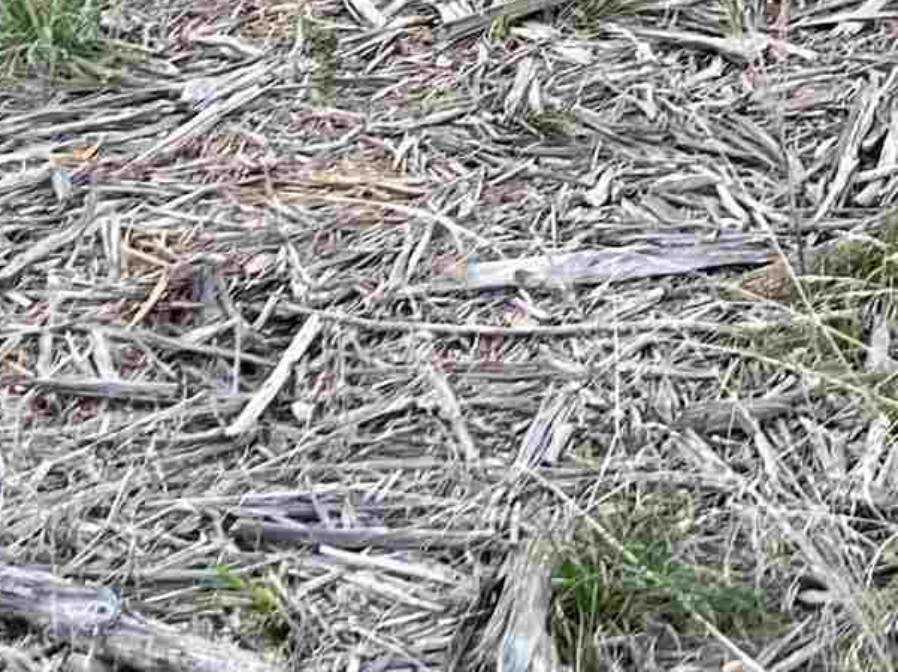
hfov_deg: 14.1
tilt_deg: -10.5
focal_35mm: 133
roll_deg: +3.7
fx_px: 3448
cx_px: 1245
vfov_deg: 10.5
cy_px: -487
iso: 64
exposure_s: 1/121
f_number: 1.5
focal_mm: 5.7
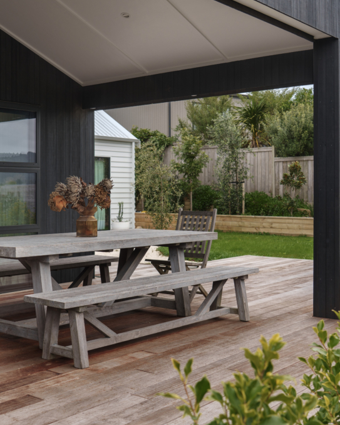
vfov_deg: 36.6
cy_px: 213
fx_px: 641
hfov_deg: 29.5
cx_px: 111
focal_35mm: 51
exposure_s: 1/80
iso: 200
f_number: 5.6
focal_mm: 36
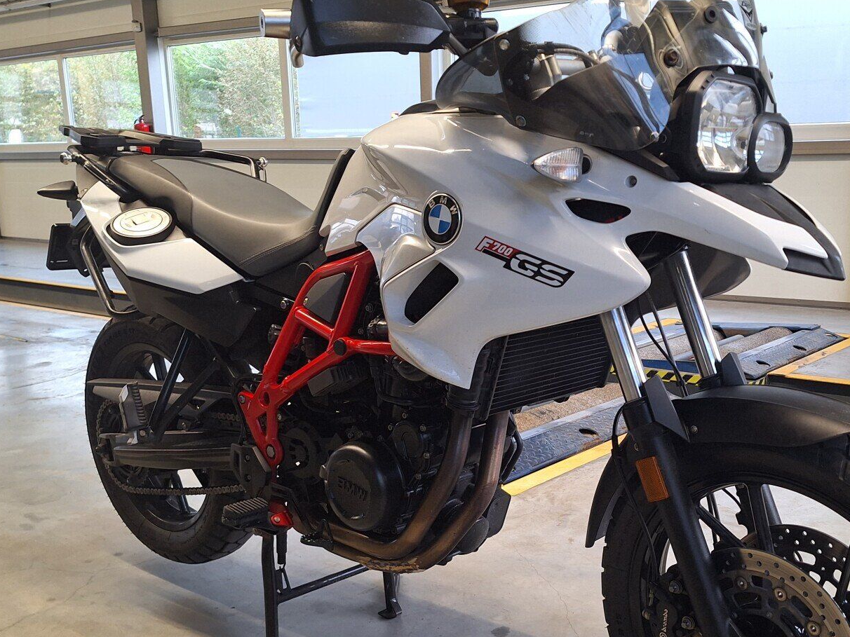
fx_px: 909
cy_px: 433
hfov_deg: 49.7
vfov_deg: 38.2
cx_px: 523
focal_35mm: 37
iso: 100
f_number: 1.8
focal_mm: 5.54
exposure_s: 1/50
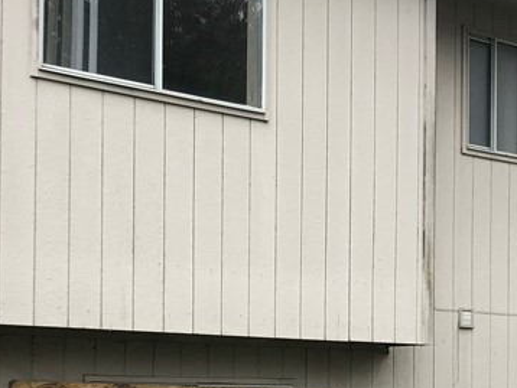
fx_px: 1196
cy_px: 384
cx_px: 332
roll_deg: -1.0
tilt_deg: +1.8
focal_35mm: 80
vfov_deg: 18.0
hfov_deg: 24.3
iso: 20
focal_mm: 3.99
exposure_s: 1/813
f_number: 1.8
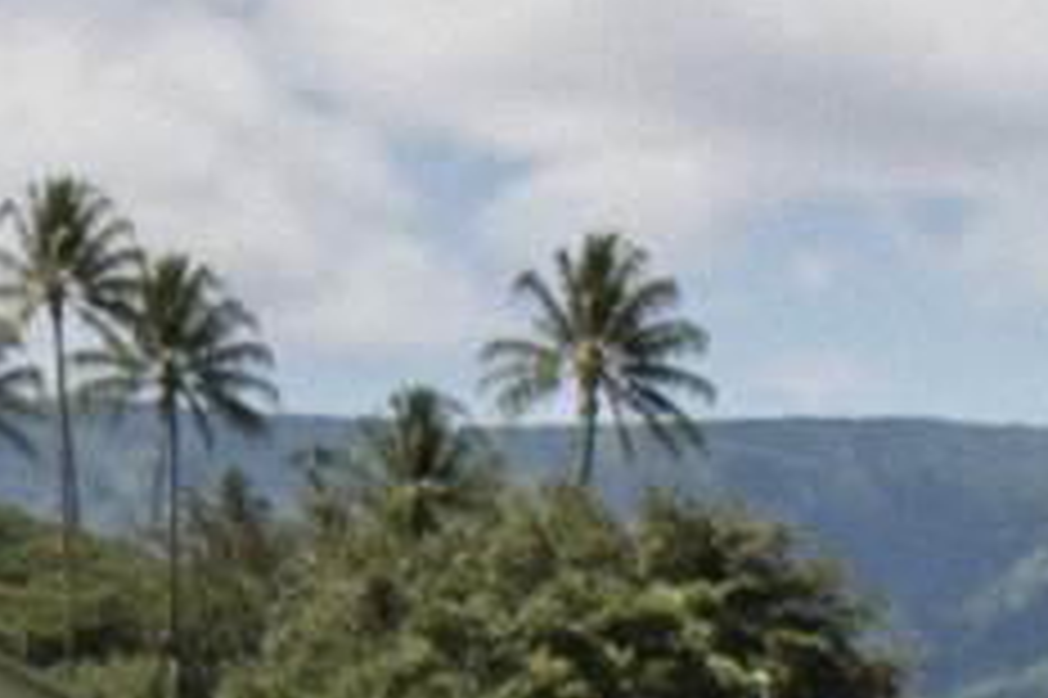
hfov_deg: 13.5
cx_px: 1052
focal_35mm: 150
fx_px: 4363
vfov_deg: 8.8
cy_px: 1265
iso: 200
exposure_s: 1/800
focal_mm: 35
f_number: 7.1
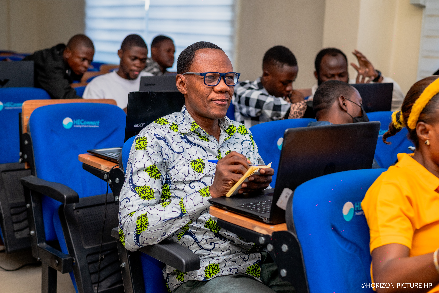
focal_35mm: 50
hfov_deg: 39.6
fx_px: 610
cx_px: 220
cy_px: 146
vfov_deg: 27.0
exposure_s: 1/200
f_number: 3.2
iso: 320
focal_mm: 50
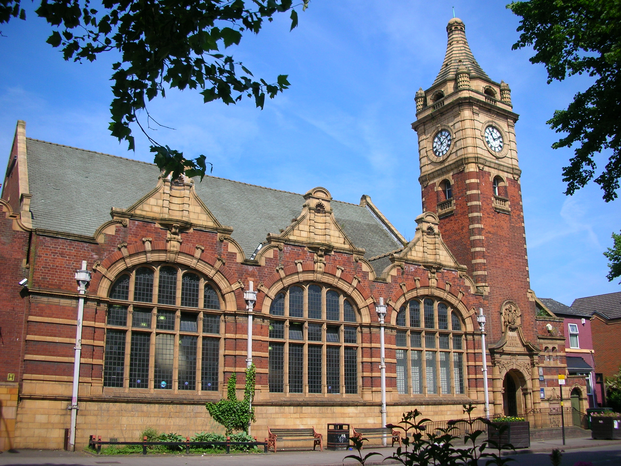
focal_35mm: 35
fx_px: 628
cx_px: 310
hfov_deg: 52.6
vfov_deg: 40.7
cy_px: 233
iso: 50
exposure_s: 1/82
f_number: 8.5
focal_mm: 5.8
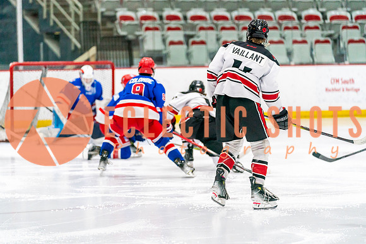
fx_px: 1833
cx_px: 166
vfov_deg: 7.6
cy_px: 122
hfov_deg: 11.4
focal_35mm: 180
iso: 3200
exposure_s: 1/1250
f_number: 2.8
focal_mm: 165
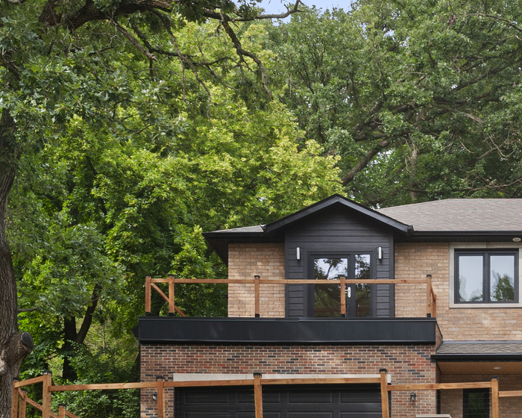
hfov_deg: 21.2
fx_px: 1344
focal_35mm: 87
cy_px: 275
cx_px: 535
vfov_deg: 17.6
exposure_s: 1/400
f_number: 8
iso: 400
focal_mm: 40
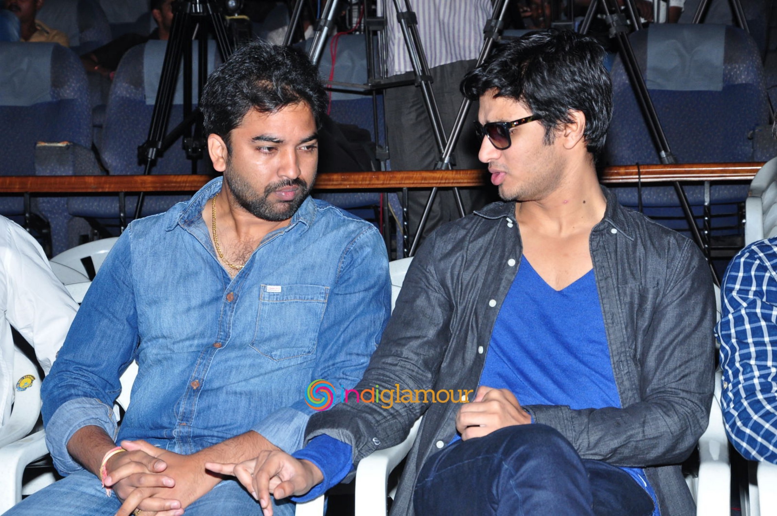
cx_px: 388
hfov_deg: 20.6
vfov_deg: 13.8
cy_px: 258
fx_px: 2134
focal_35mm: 99
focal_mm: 66
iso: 500
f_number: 8
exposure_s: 1/125
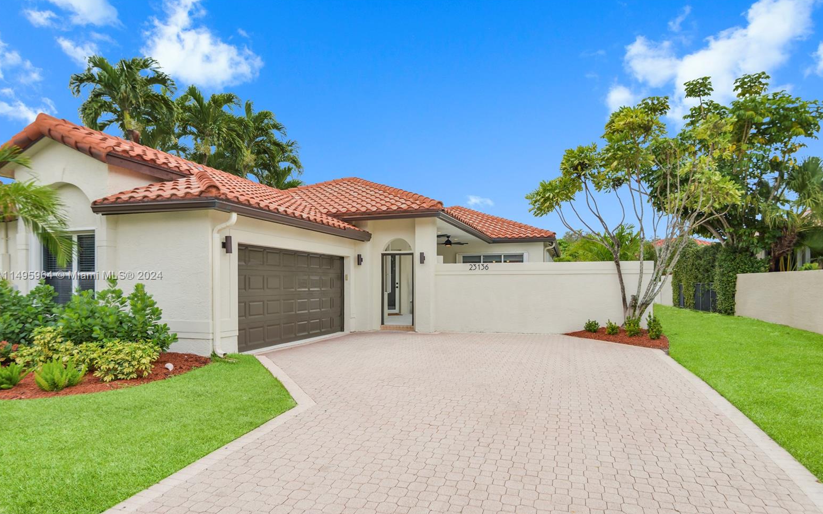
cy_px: 276
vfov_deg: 57.2
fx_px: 471
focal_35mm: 21
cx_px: 417
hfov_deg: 82.3
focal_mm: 20
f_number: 8
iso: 200
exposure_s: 1/250
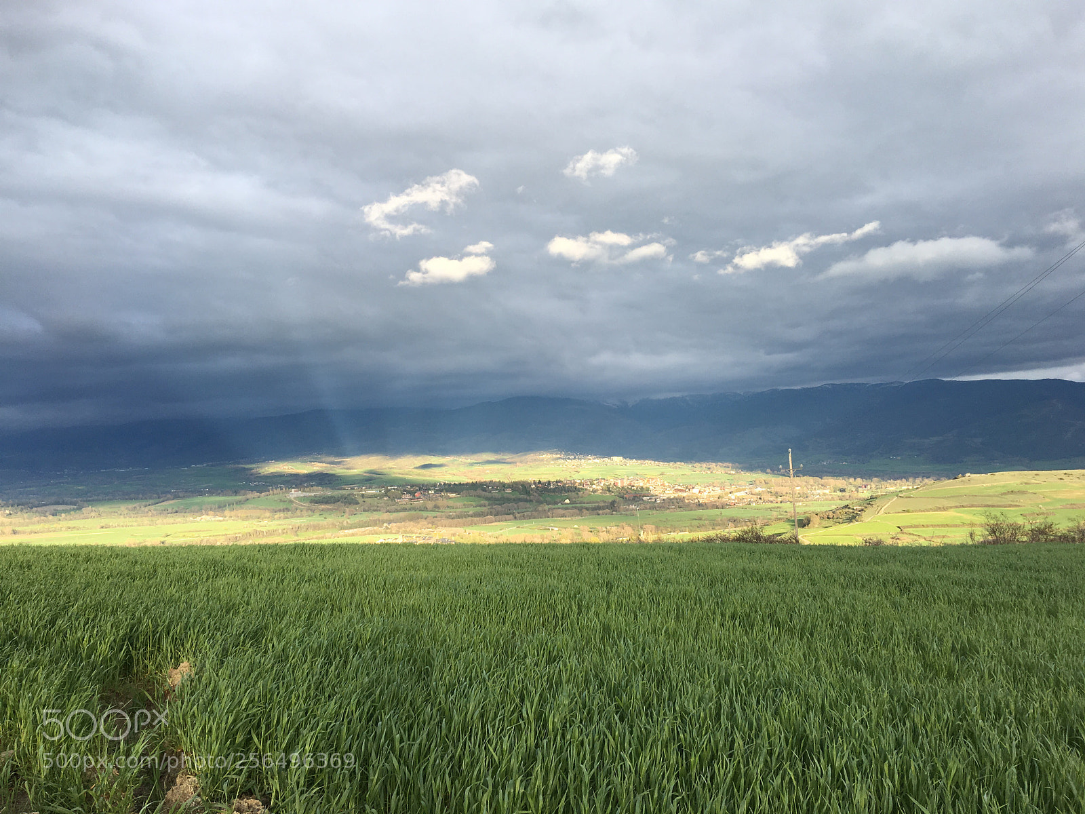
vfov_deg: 48.2
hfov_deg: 61.7
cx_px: 542
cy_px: 407
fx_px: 909
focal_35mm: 29
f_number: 2.2
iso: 25
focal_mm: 4.15
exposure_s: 1/351
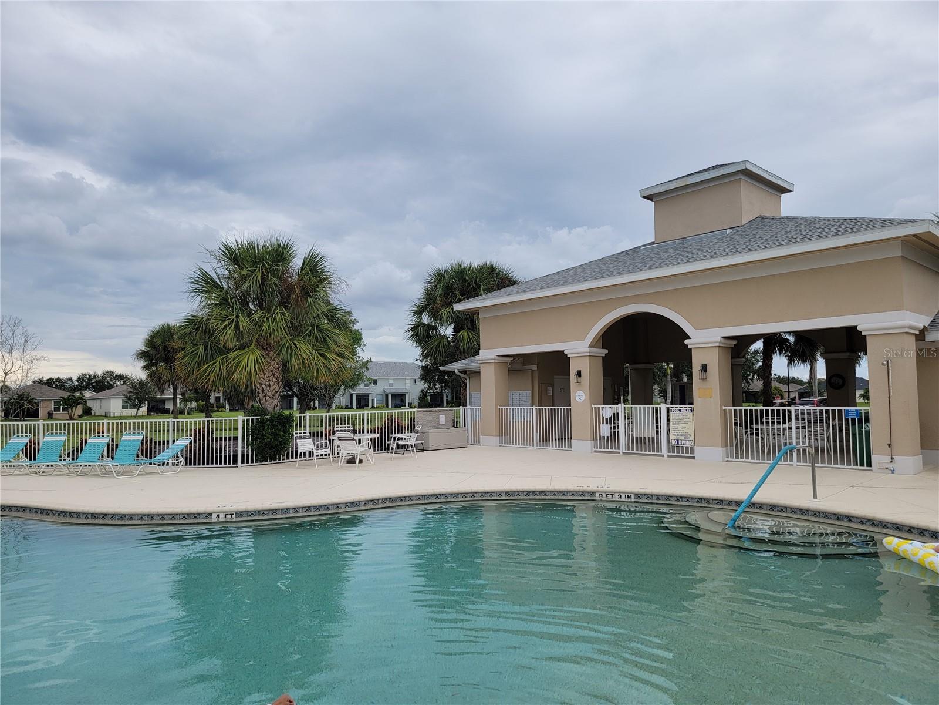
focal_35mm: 24
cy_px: 352
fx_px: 651
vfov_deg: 56.8
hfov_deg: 71.6
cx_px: 470
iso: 16
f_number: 1.8
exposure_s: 1/1276
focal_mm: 6.7
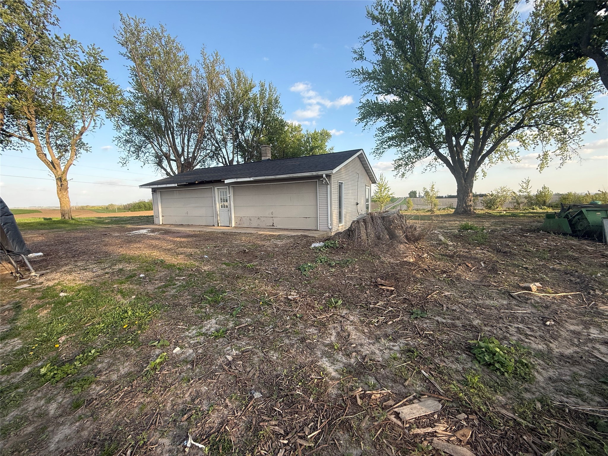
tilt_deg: -4.8
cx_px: 304
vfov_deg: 85.7
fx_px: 246
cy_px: 228
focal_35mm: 14
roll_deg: +1.6
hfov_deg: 102.1
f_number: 2.2
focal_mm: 2.22
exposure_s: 1/346
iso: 50
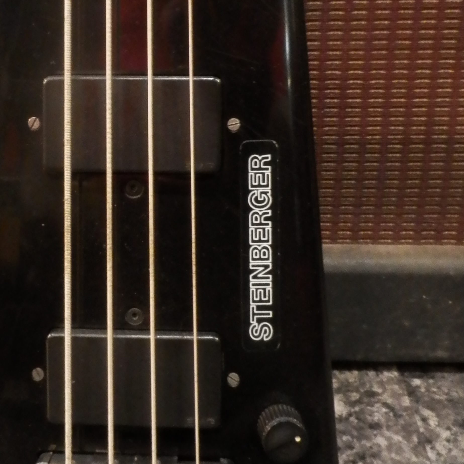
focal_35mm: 53
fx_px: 804
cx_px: 145
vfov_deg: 31.8
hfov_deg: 31.9
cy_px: 139
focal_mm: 4.2
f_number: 3
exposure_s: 1/4
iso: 800
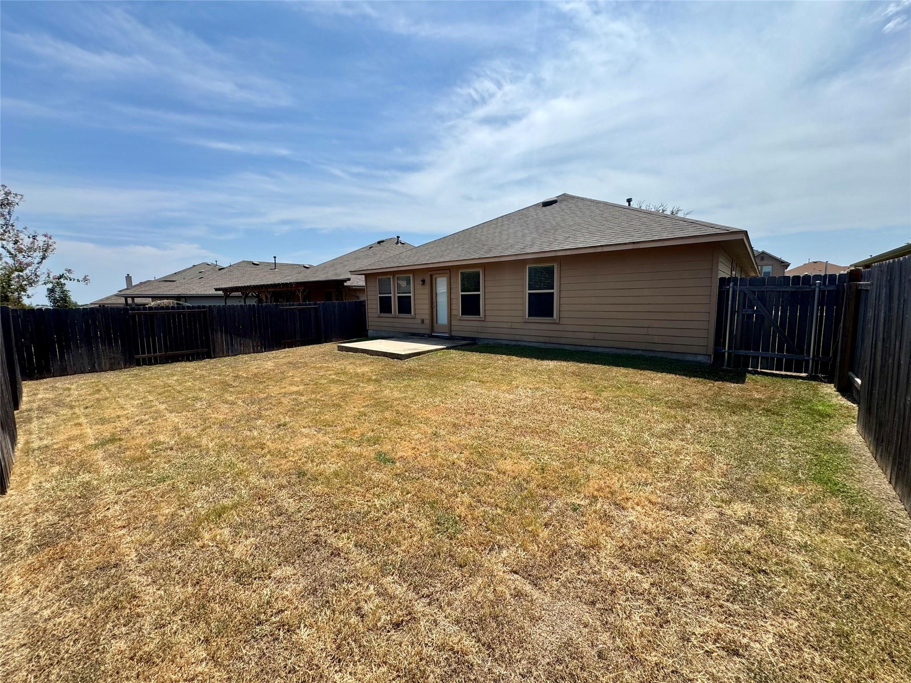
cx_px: 456
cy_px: 342
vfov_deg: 85.7
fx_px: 368
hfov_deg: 102.1
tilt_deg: -7.7
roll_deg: +0.5
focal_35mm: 14
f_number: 2.2
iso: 50
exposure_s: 1/1832
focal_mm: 2.22
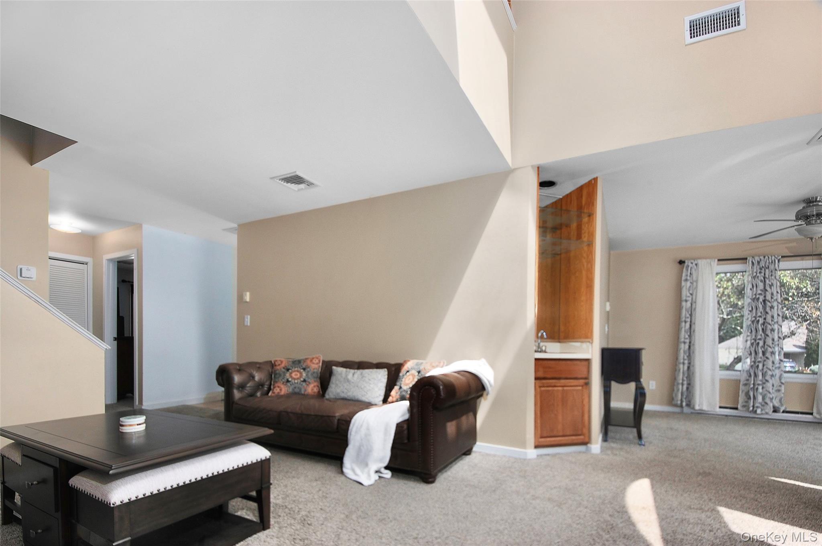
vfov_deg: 77.2
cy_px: 273
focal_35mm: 15
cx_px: 411
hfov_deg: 100.4
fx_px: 342
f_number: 14
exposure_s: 1/100
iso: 200
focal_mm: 10
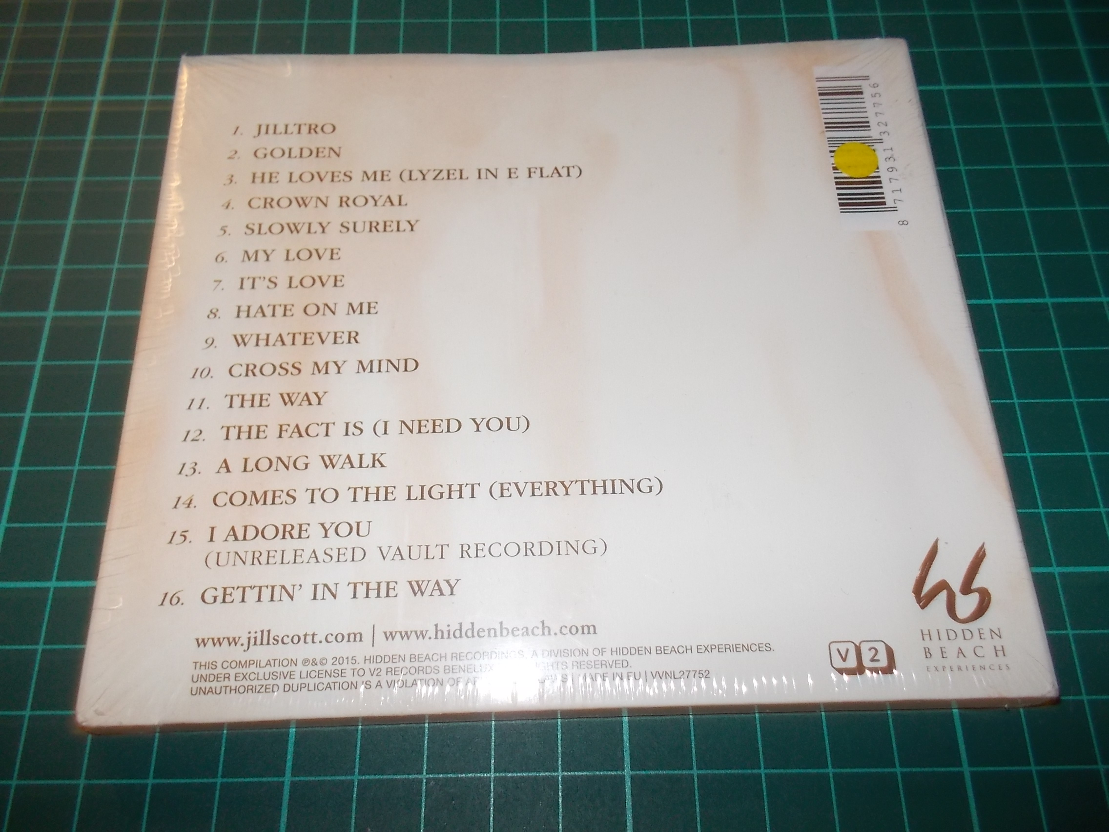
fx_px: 929
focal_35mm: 29
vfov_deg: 48.2
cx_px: 554
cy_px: 416
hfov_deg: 61.7
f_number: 3.3
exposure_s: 1/30
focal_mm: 4.1
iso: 200
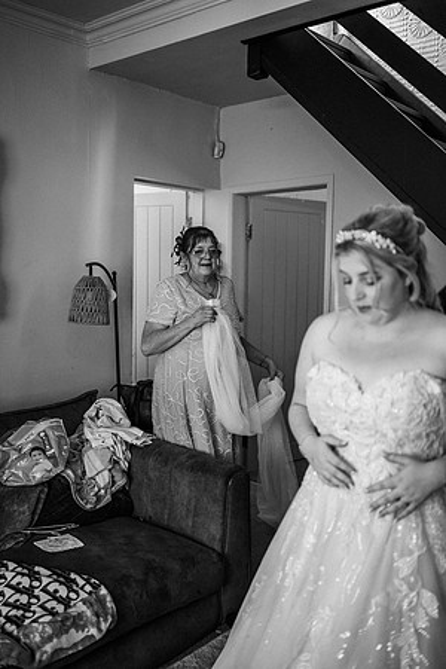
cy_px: 334
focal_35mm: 35
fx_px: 650
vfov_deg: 54.4
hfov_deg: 37.9
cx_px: 223
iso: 800
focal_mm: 35
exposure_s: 1/250
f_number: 1.8
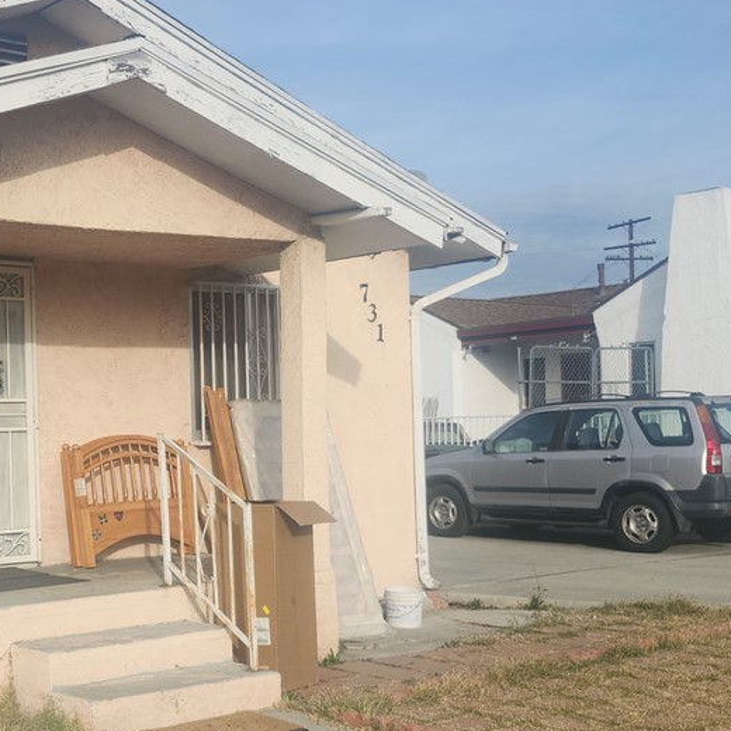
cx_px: 98
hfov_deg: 39.4
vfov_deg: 41.7
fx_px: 956
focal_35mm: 40
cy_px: 436
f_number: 1.8
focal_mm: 5.54
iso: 25
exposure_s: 1/1542
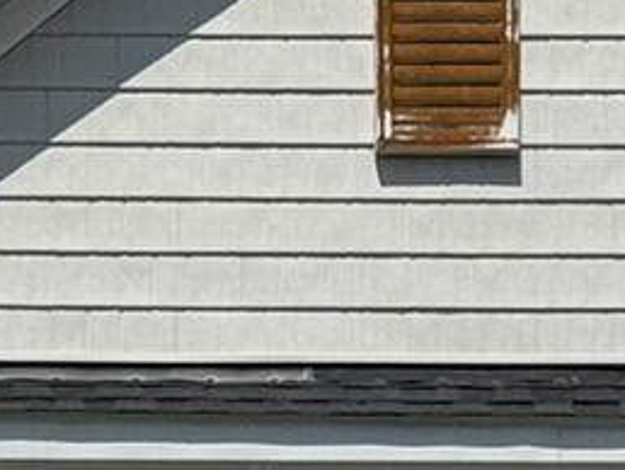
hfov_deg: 5.2
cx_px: -245
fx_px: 6885
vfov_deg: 3.8
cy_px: 1253
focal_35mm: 381
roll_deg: -0.7
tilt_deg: +5.8
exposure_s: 1/10526
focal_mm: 6.76
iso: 80
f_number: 1.78
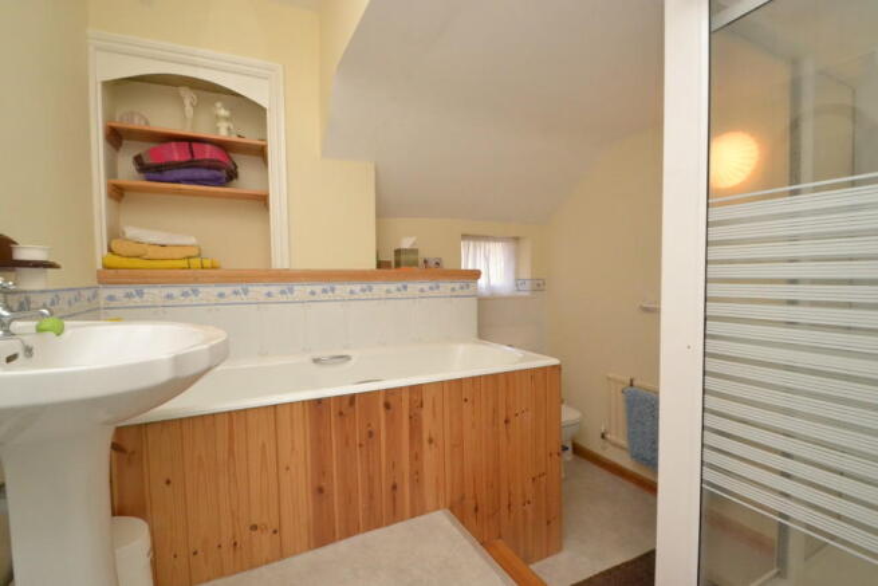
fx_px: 366
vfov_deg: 77.4
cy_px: 293
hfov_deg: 100.4
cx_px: 439
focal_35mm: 15
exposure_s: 1/60
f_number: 18
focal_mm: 10
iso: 3200
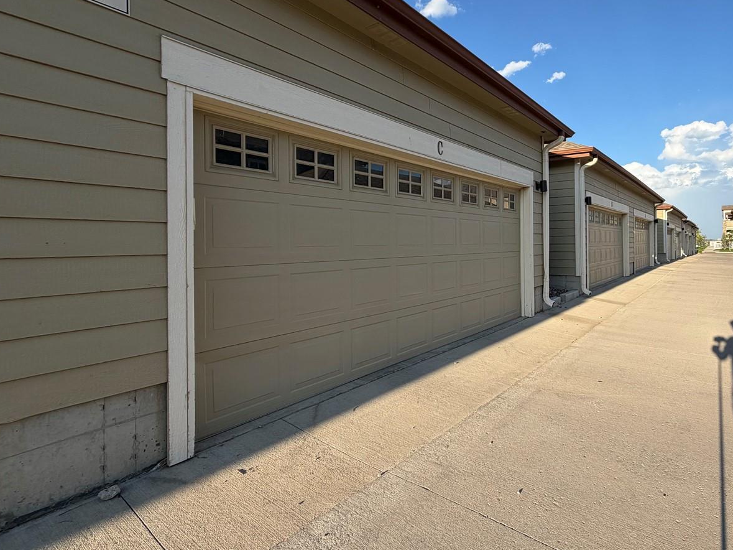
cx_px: 478
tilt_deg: +1.3
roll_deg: +2.3
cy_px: 238
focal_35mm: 19
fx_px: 402
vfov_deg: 68.4
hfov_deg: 82.3
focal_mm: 2.22
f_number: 2.2
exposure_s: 1/770
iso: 40
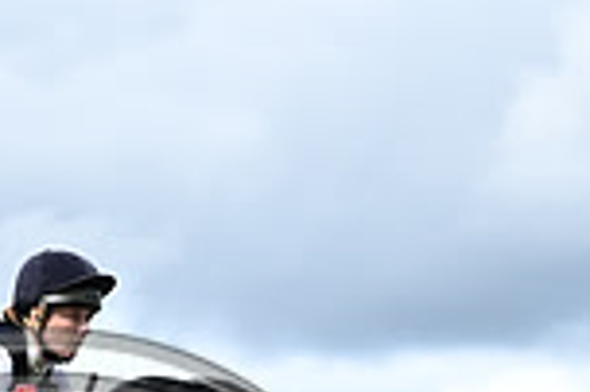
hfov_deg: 7.0
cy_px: 673
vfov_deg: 4.6
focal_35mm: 294
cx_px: 0
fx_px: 4813
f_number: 4.5
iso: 360
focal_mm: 77
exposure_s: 1/1250
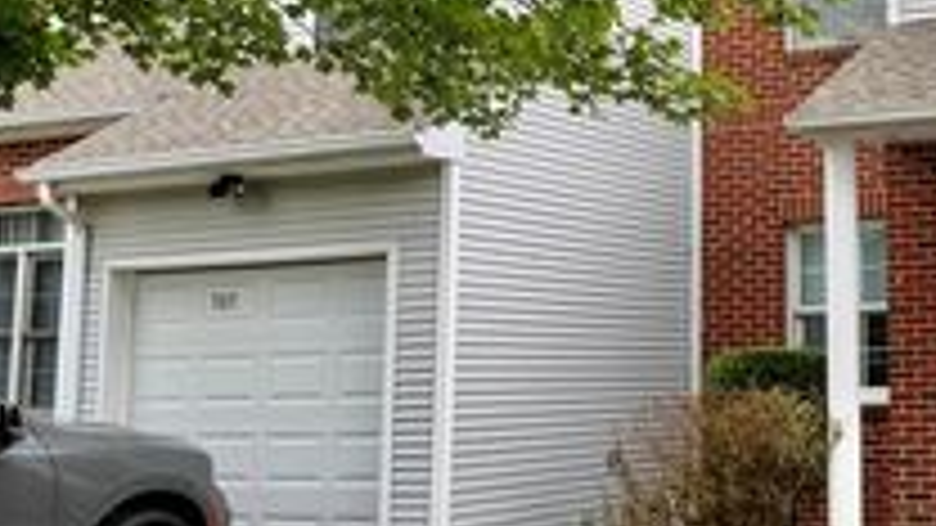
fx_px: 1564
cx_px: 900
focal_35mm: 63
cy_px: 155
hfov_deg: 31.2
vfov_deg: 19.0
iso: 64
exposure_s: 1/139
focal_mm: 6.76
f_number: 1.78
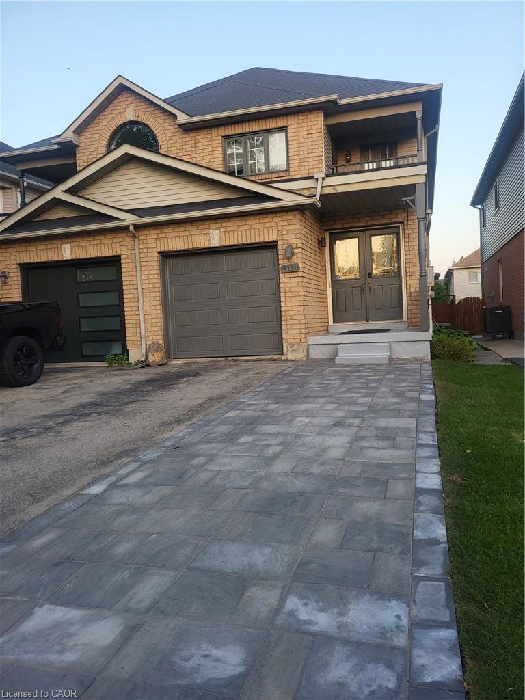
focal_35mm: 26
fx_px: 526
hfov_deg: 53.1
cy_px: 350
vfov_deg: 67.3
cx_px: 262
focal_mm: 5.4
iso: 50
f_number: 1.8
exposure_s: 1/120
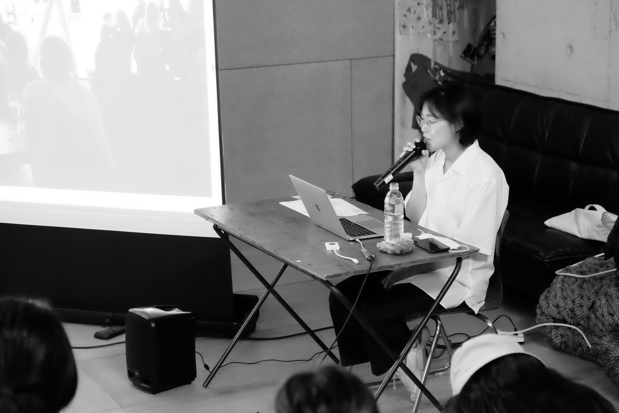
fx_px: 1427
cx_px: 310
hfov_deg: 24.5
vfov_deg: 16.5
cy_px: 206
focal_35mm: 83
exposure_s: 1/28
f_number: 4
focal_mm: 55
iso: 6400
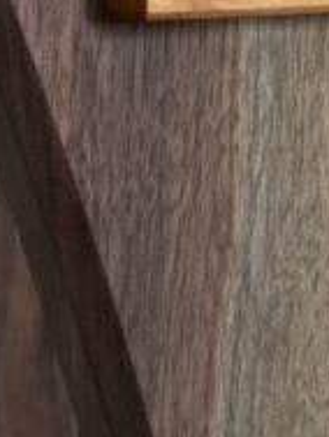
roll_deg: -0.1
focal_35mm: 380
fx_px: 4810
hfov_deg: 3.9
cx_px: 151
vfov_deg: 5.2
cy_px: -221
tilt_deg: -0.3
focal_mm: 9
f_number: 2.8
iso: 400
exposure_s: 1/15
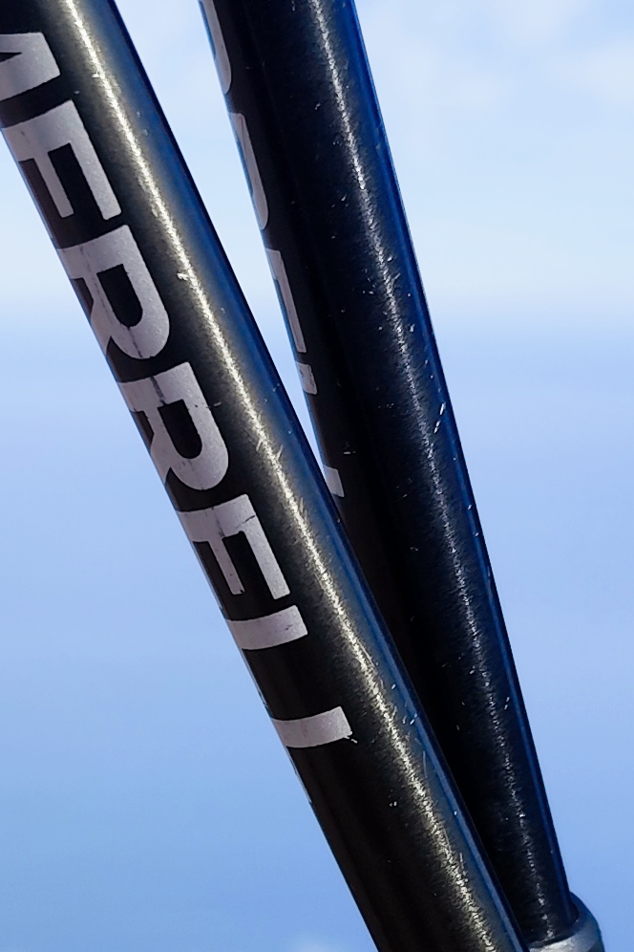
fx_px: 2589
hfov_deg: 13.7
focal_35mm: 98
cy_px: 1048
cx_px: -51
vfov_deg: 19.9
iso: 50
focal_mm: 6.19
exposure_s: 1/1139
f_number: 1.65
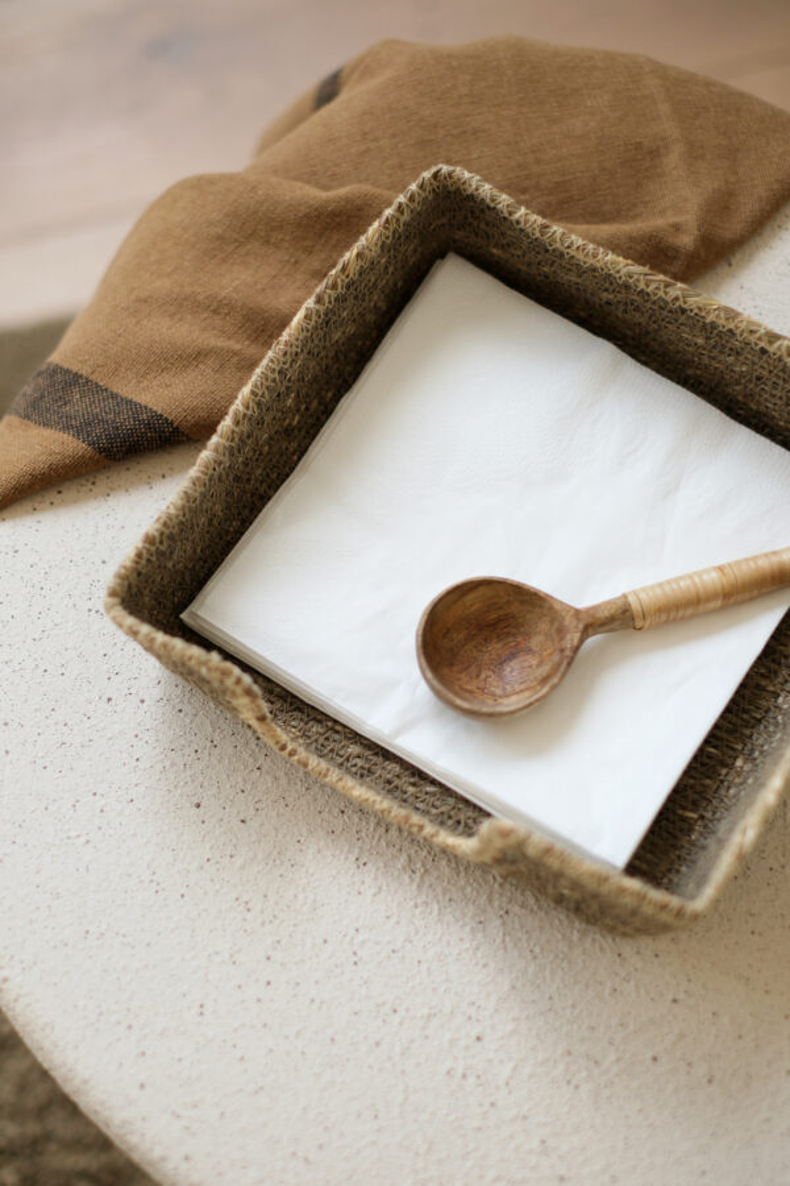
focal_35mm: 39
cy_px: 593
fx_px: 1284
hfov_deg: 34.2
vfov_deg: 49.6
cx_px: 395
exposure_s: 1/40
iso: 200
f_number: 4
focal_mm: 26
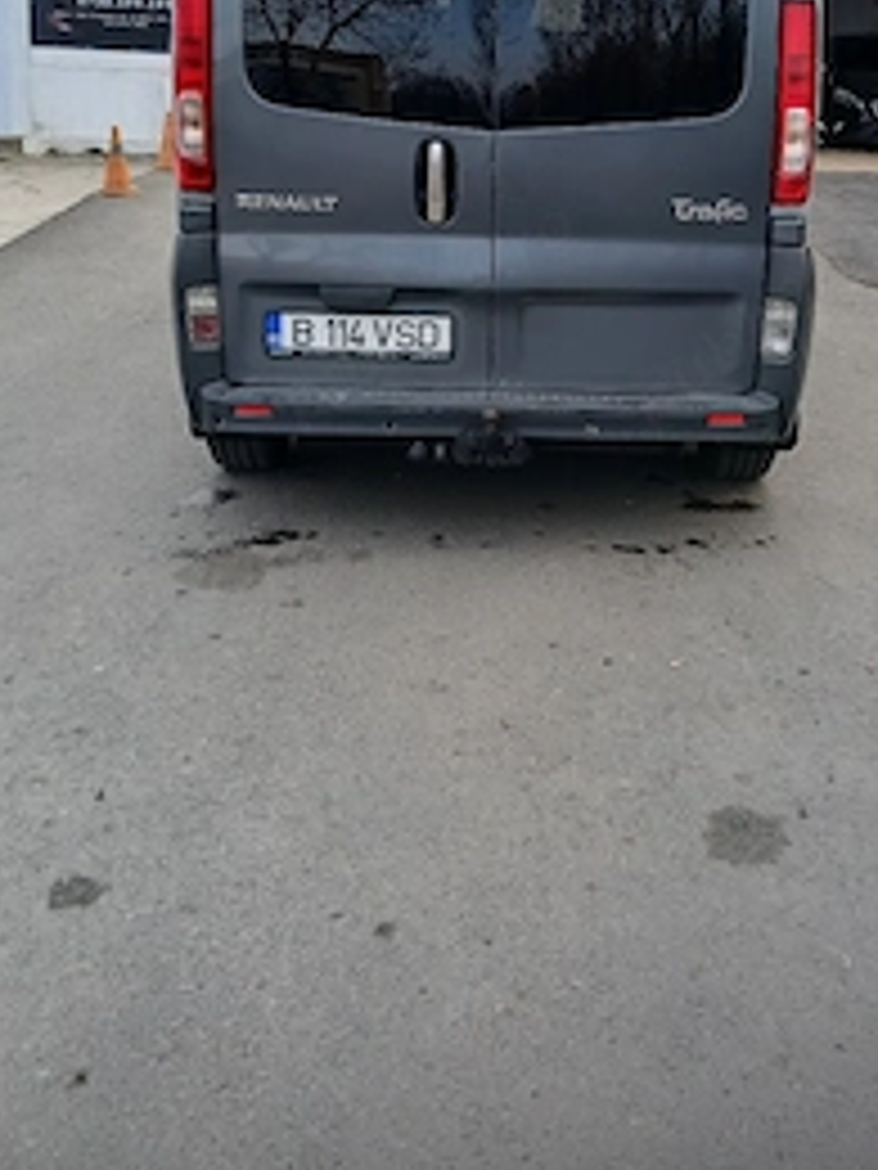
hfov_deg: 35.9
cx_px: 518
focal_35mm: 40
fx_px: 1353
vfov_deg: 45.9
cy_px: 369
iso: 20
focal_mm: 3.98
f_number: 1.8
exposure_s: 1/128
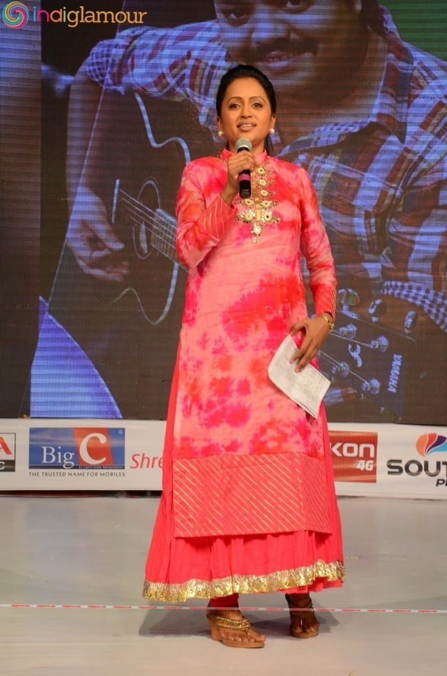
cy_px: 338
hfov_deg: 17.4
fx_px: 1460
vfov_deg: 26.0
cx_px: 224
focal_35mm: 78
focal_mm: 52
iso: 1000
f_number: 7.1
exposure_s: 1/125
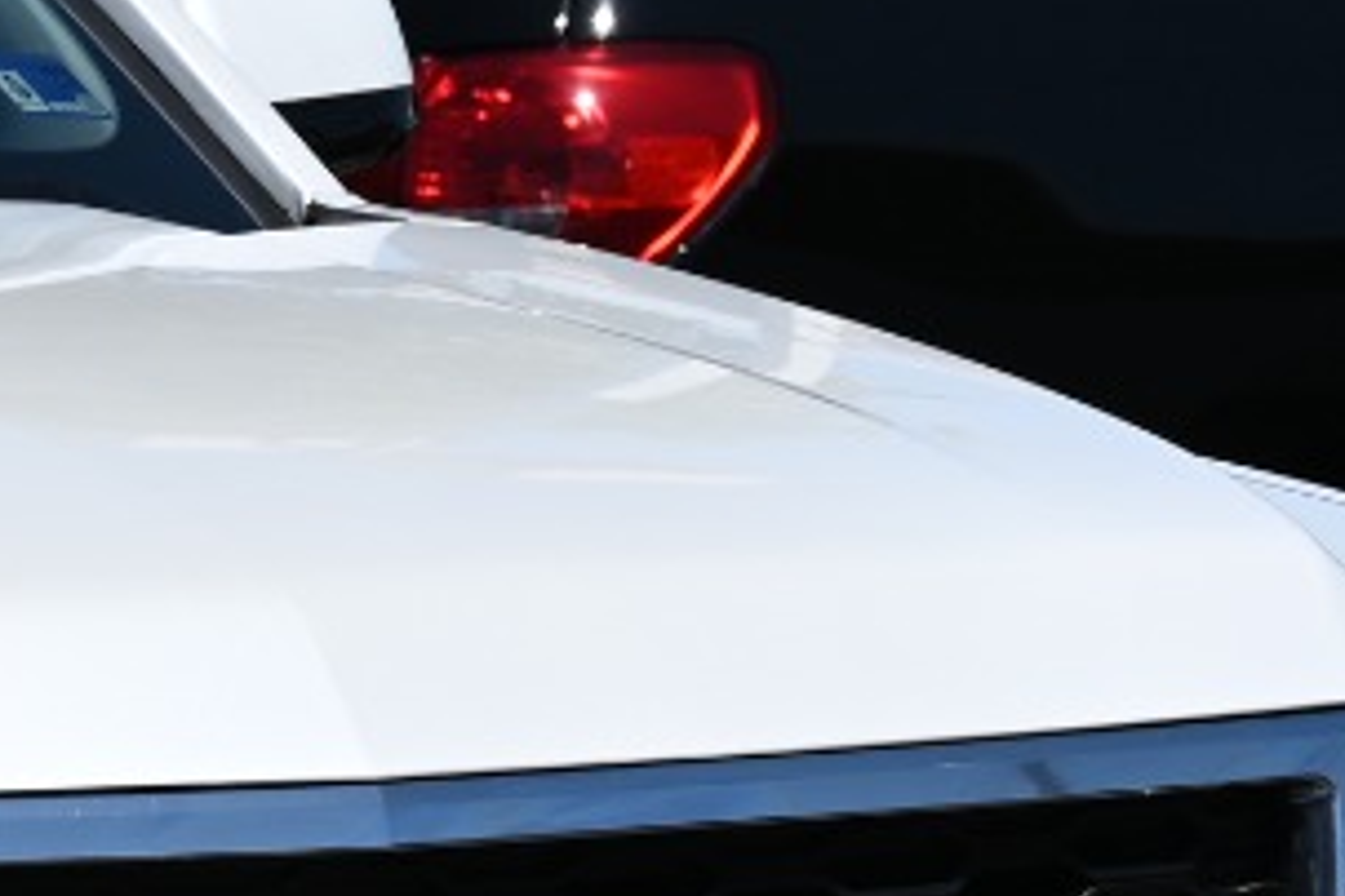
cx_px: -1487
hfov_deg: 5.4
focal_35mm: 375
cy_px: 998
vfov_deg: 3.7
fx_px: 14009
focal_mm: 70
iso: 100
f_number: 8
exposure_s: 1/500
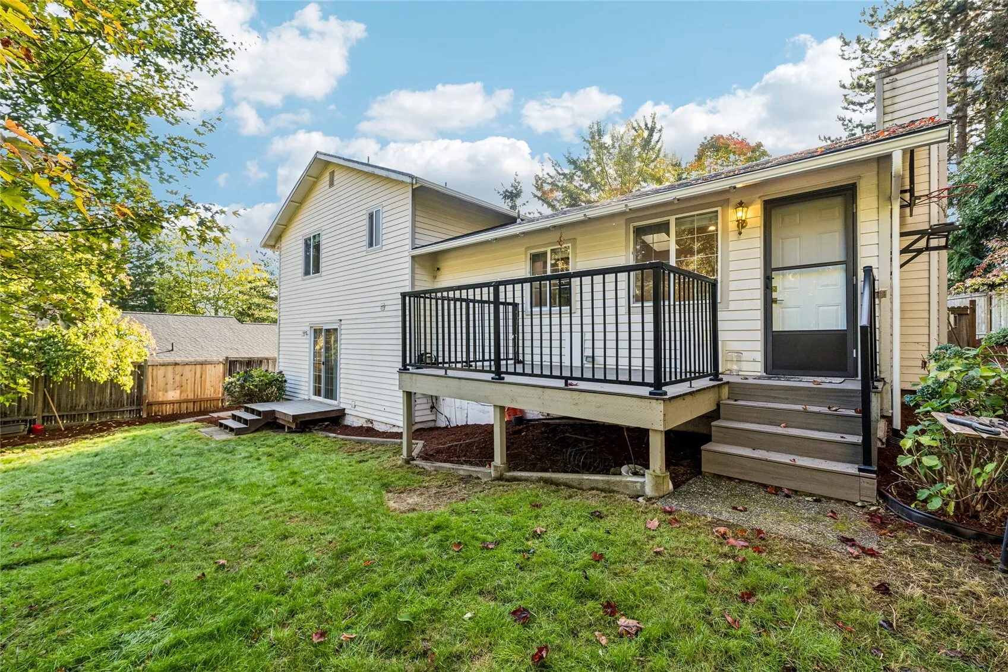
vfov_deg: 77.3
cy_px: 336
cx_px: 504
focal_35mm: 15
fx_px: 420
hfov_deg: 100.4
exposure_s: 1/40
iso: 250
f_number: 9
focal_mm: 10
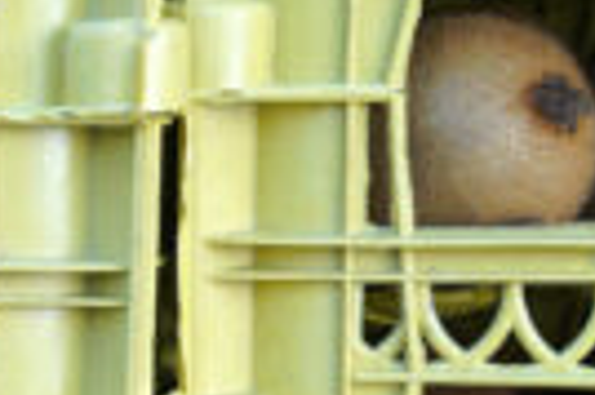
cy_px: 621
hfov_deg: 10.5
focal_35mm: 182
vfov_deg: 7.4
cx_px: -542
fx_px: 3004
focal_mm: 35
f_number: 9
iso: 320
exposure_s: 1/50
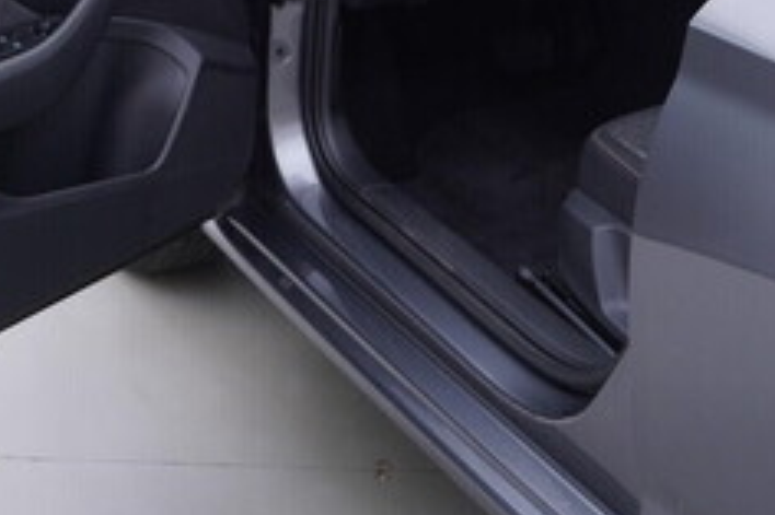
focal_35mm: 84
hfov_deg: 24.2
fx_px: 1807
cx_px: 332
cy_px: -28
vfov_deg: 15.9
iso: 125
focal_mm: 24
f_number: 3.2
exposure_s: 1/60
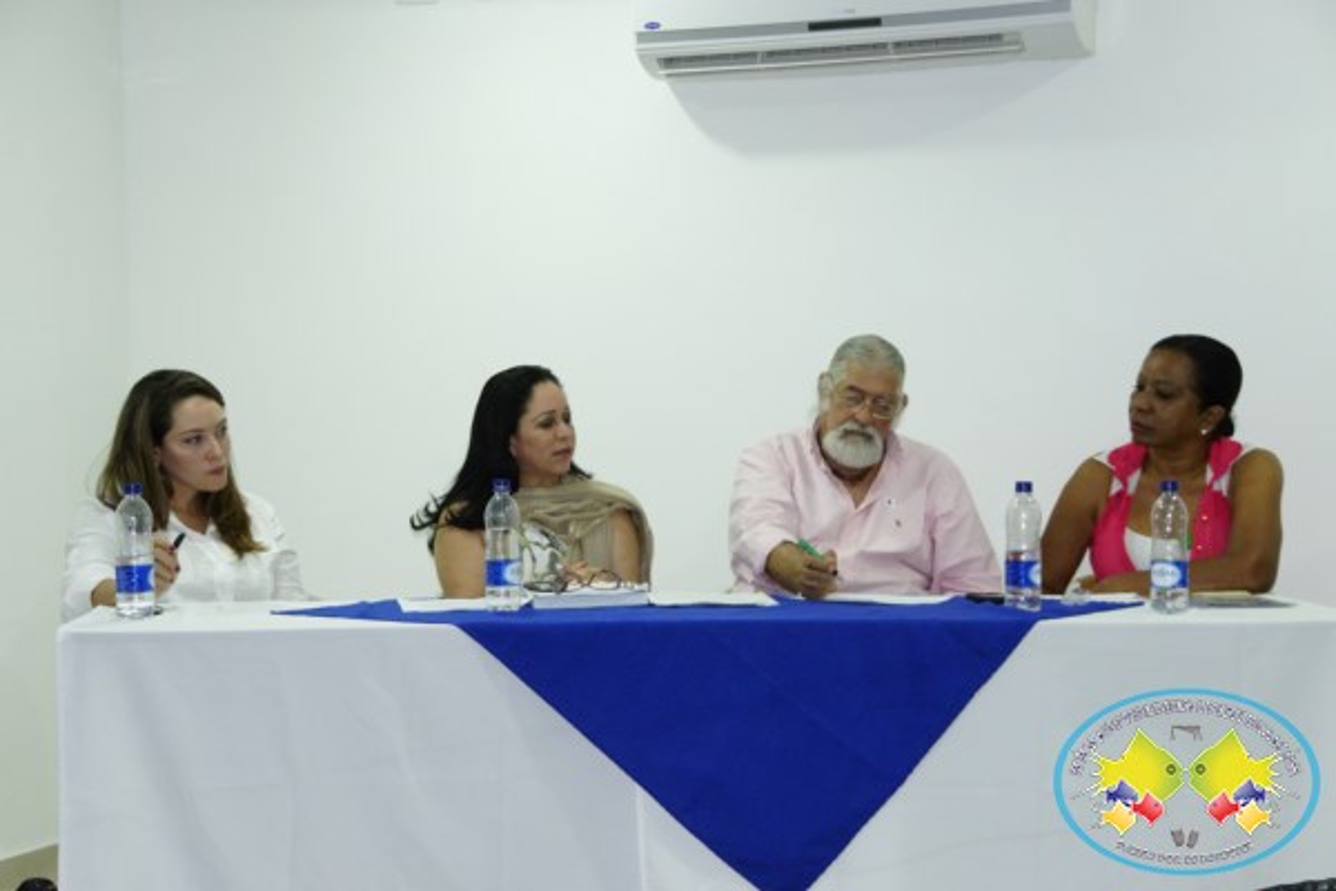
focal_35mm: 68
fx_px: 2505
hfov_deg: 29.9
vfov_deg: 20.2
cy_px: 446
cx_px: 668
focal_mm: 45
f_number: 5.6
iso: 1600
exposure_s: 1/100
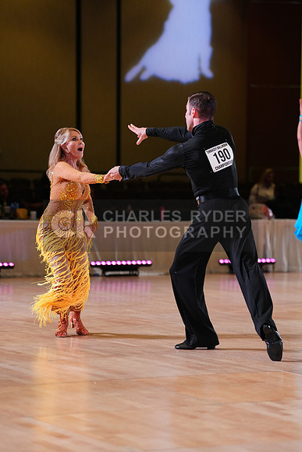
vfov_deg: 18.6
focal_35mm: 110
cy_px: 226
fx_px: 1383
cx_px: 151
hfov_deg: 12.5
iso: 2000
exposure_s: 1/400
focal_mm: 110
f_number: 2.8
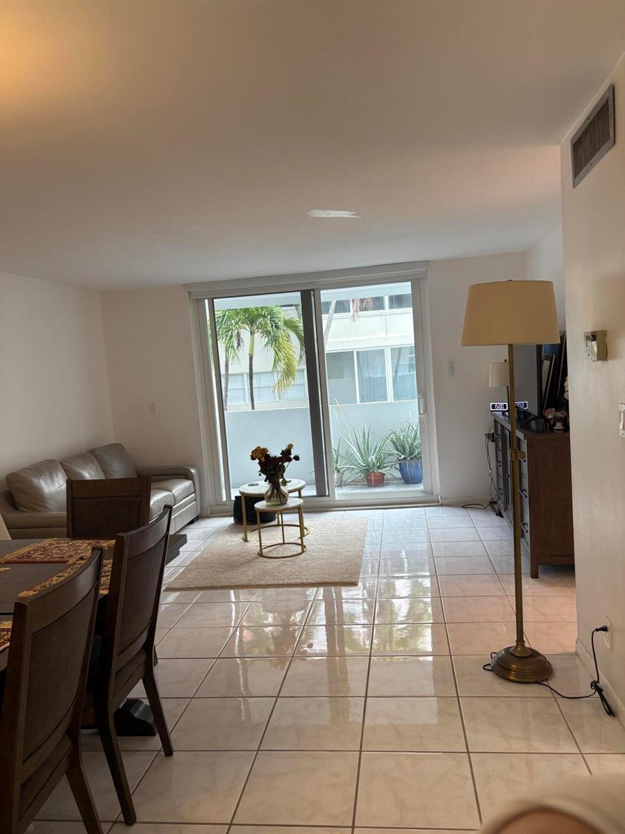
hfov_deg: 53.1
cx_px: 312
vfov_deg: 67.3
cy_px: 417
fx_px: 626
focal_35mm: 26
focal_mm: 5.96
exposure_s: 1/60
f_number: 1.6
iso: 80
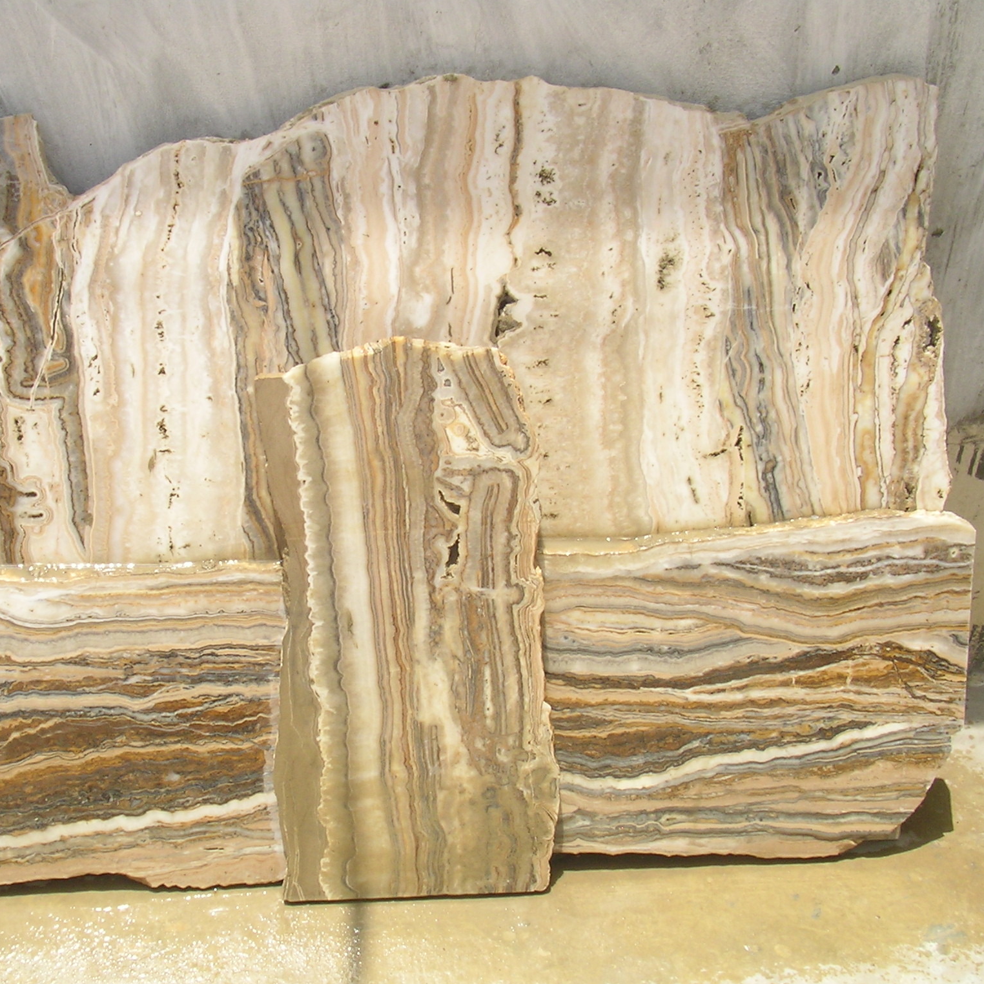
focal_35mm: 57
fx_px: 1833
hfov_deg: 29.9
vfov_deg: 30.0
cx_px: 360
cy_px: 489
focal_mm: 7.4
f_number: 7.5
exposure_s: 1/120
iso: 50
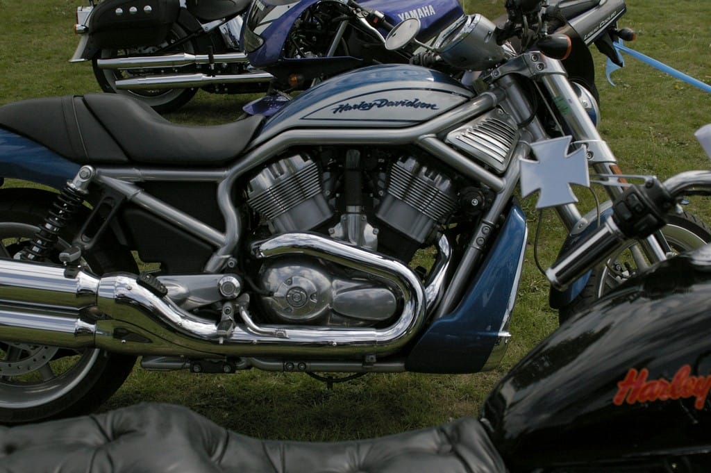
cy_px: 236
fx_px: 947
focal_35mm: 48
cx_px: 356
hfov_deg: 41.1
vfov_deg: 28.0
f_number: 5
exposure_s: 1/3200
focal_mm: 32
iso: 800
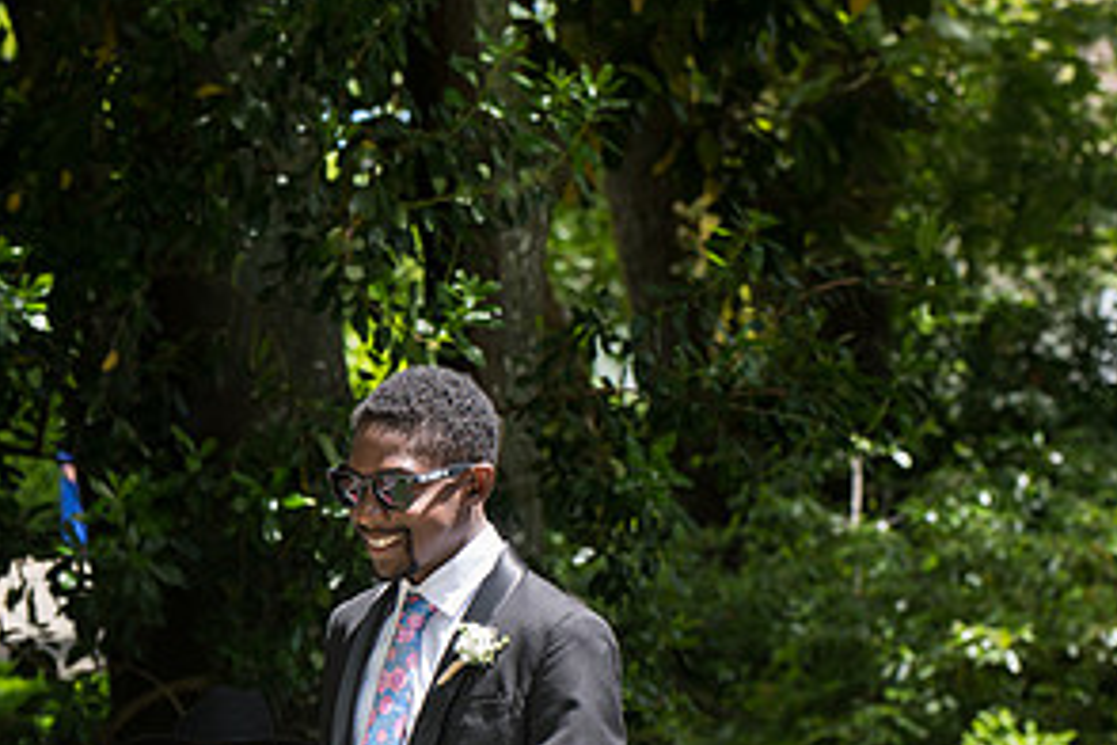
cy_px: 473
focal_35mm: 138
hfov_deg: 14.8
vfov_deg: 9.9
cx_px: 331
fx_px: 4281
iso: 160
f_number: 4
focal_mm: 70
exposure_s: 1/400
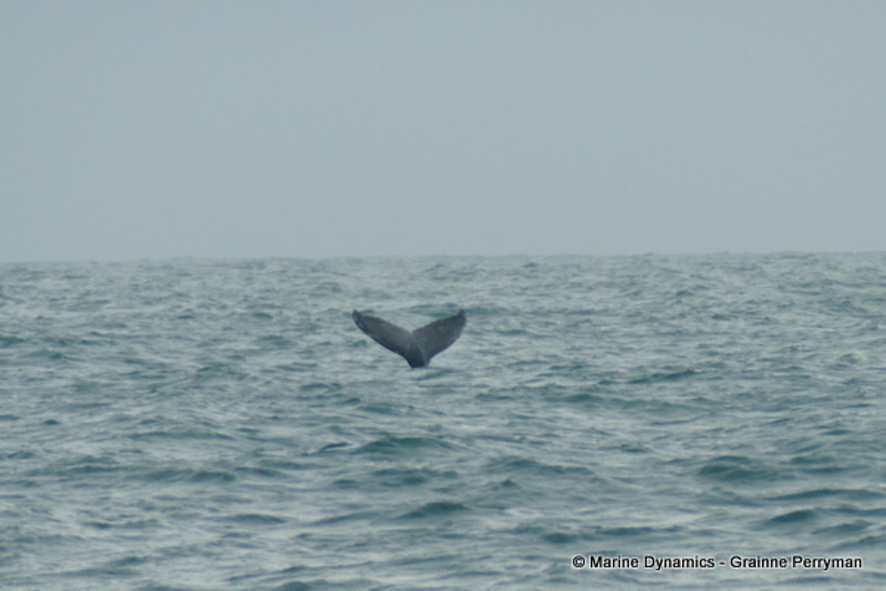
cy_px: 296
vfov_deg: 1.9
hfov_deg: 2.9
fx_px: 17694
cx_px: 443
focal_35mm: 719
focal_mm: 146
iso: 125
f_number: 4
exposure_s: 1/500
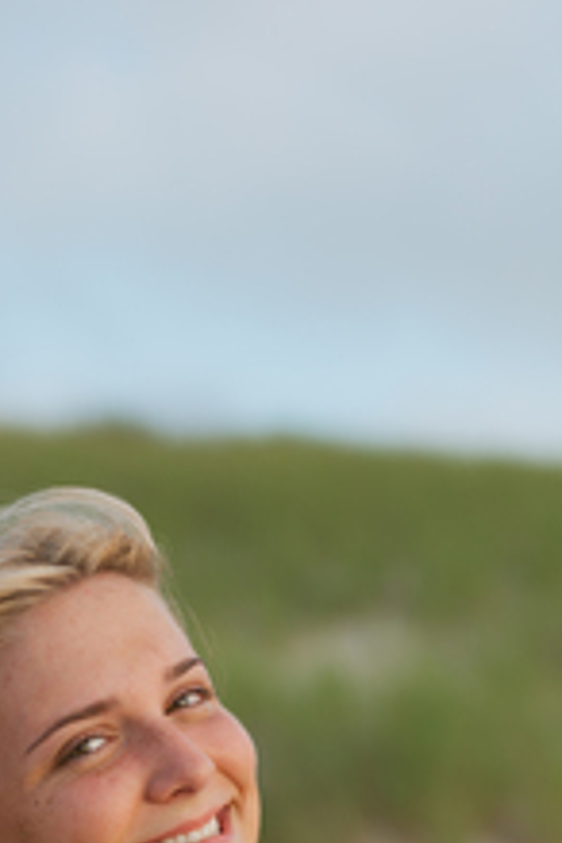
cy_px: 843
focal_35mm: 114
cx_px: 177
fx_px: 2669
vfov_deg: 17.5
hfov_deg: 12.0
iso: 100
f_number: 2.8
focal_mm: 50
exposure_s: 1/800
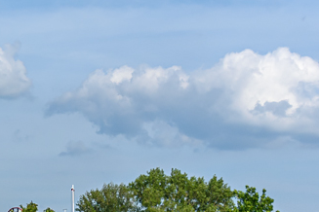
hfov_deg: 10.9
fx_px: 1559
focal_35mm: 176
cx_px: -262
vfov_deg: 7.8
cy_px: 230
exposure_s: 1/800
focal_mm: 32
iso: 200
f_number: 8
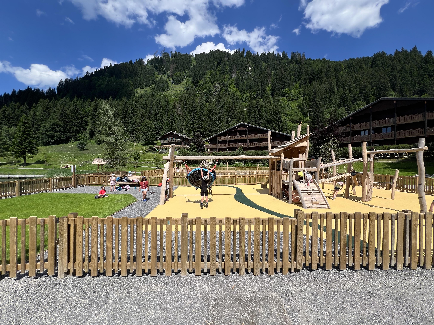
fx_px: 163
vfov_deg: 89.9
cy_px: 162
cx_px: 217
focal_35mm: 13
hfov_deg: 106.2
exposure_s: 1/1754
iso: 32
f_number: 1.8
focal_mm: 1.57
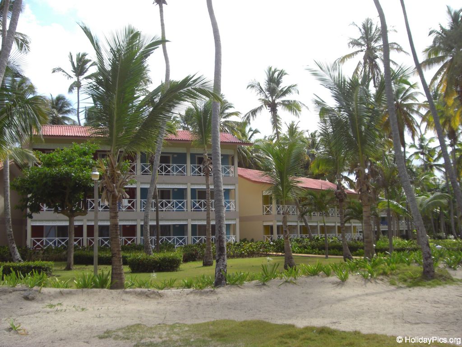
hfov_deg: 49.0
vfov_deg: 37.7
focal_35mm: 38
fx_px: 507
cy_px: 174
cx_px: 231
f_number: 2.7
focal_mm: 6.2
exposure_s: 1/640
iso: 64
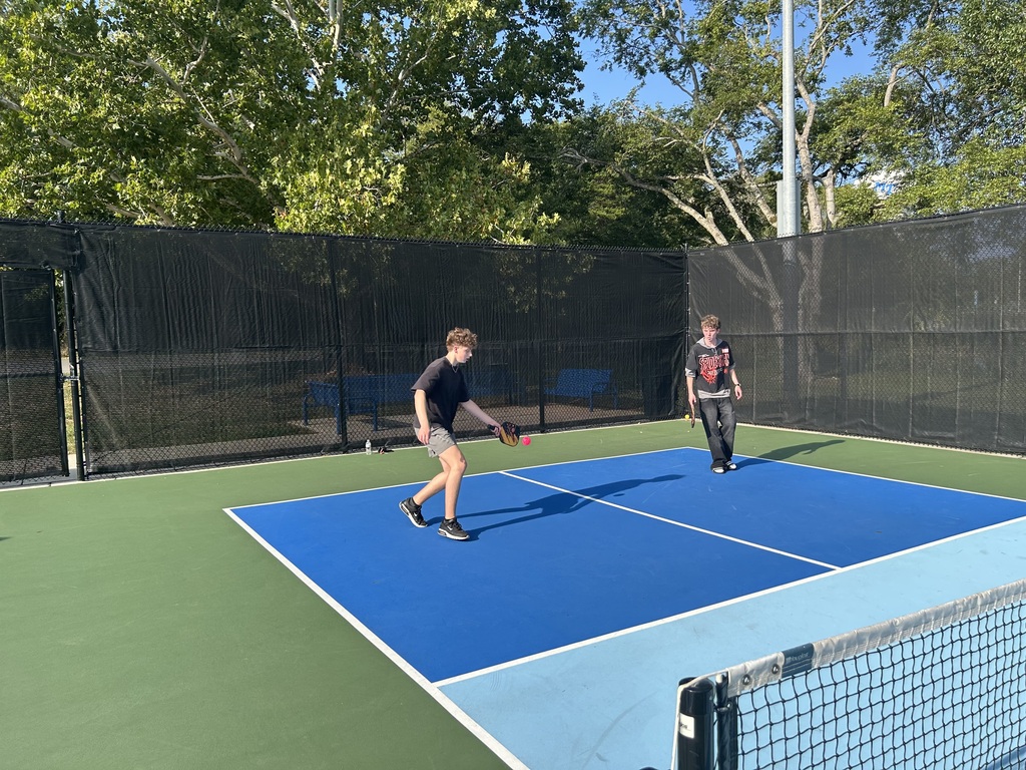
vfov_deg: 53.1
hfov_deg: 67.3
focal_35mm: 26
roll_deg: +1.1
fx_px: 771
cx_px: 513
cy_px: 385
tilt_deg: -4.0
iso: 50
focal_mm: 5.7
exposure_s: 1/1838
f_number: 1.5
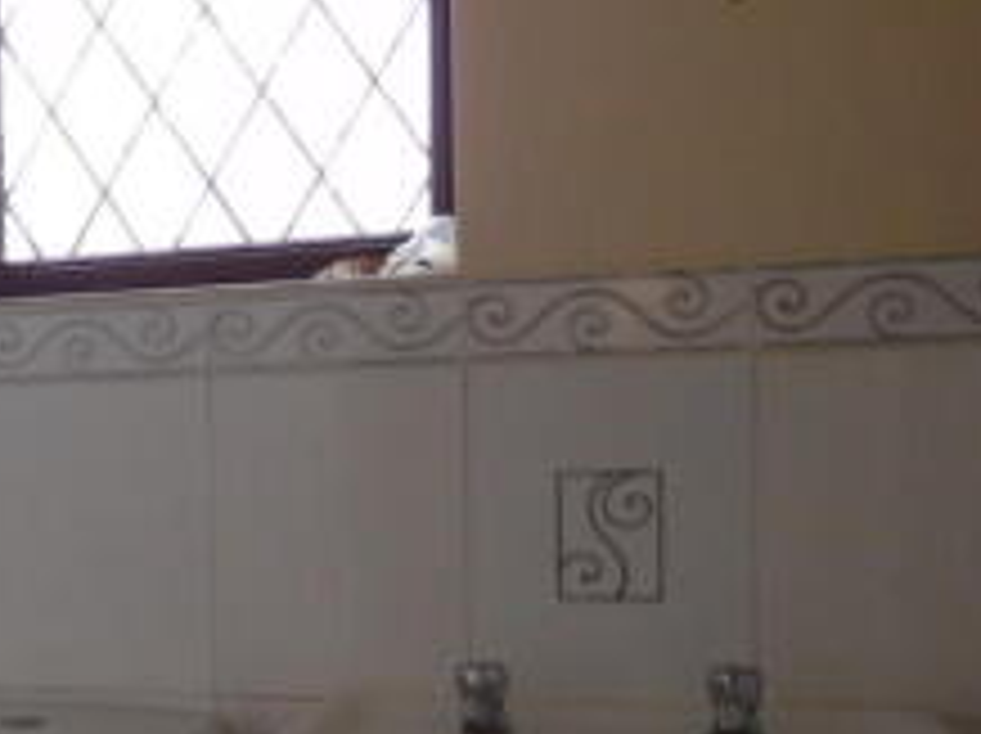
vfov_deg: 21.8
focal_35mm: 67
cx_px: -272
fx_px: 1897
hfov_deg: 25.3
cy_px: 507
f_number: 3.4
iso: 140
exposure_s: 1/30
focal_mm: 4.5
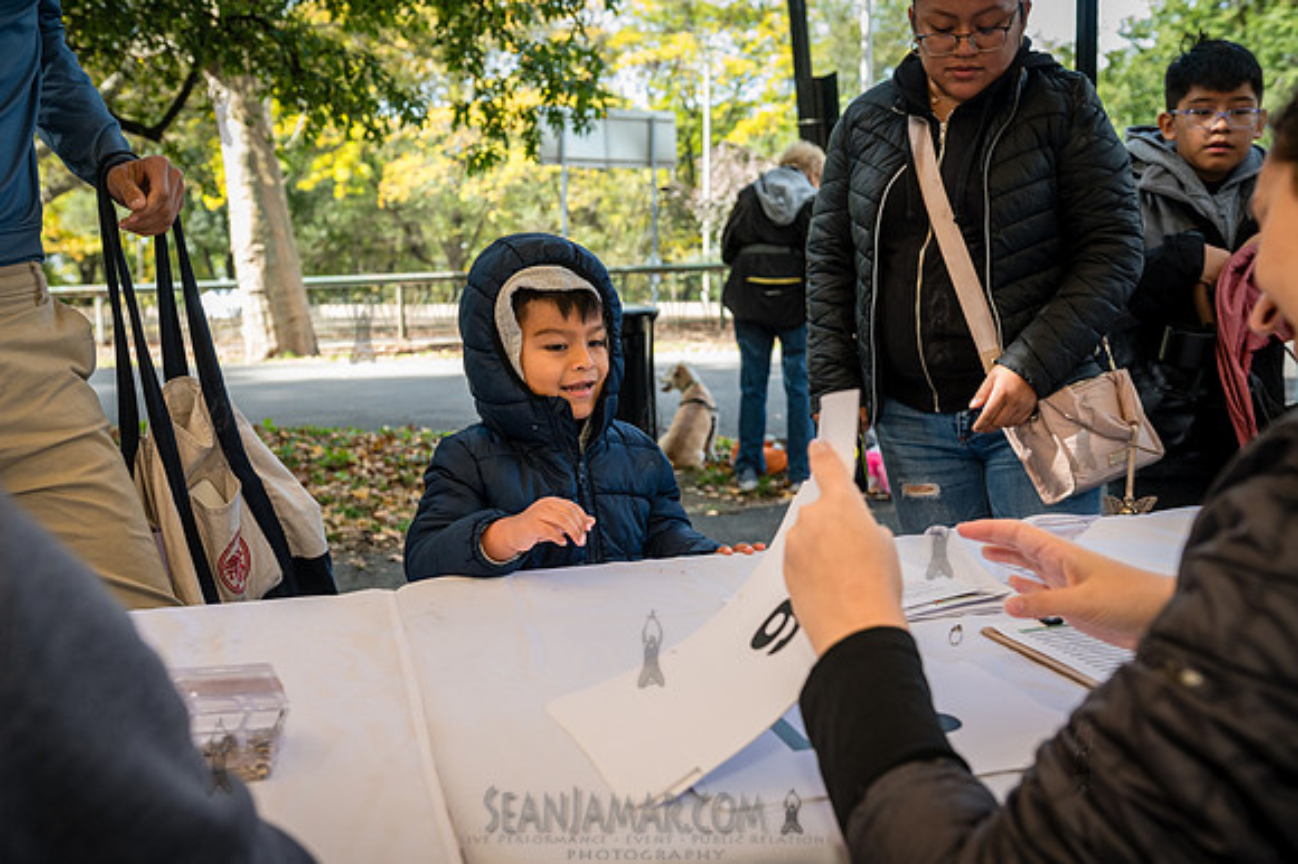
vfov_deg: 35.0
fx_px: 1369
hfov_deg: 50.7
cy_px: 432
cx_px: 649
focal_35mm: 38
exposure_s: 1/400
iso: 1000
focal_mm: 38
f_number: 5
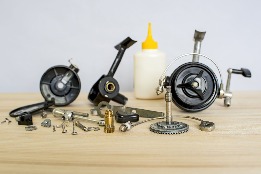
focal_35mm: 35
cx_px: 130
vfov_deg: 37.8
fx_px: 254
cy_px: 87
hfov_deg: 54.5
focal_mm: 35
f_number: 8
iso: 50
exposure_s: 1
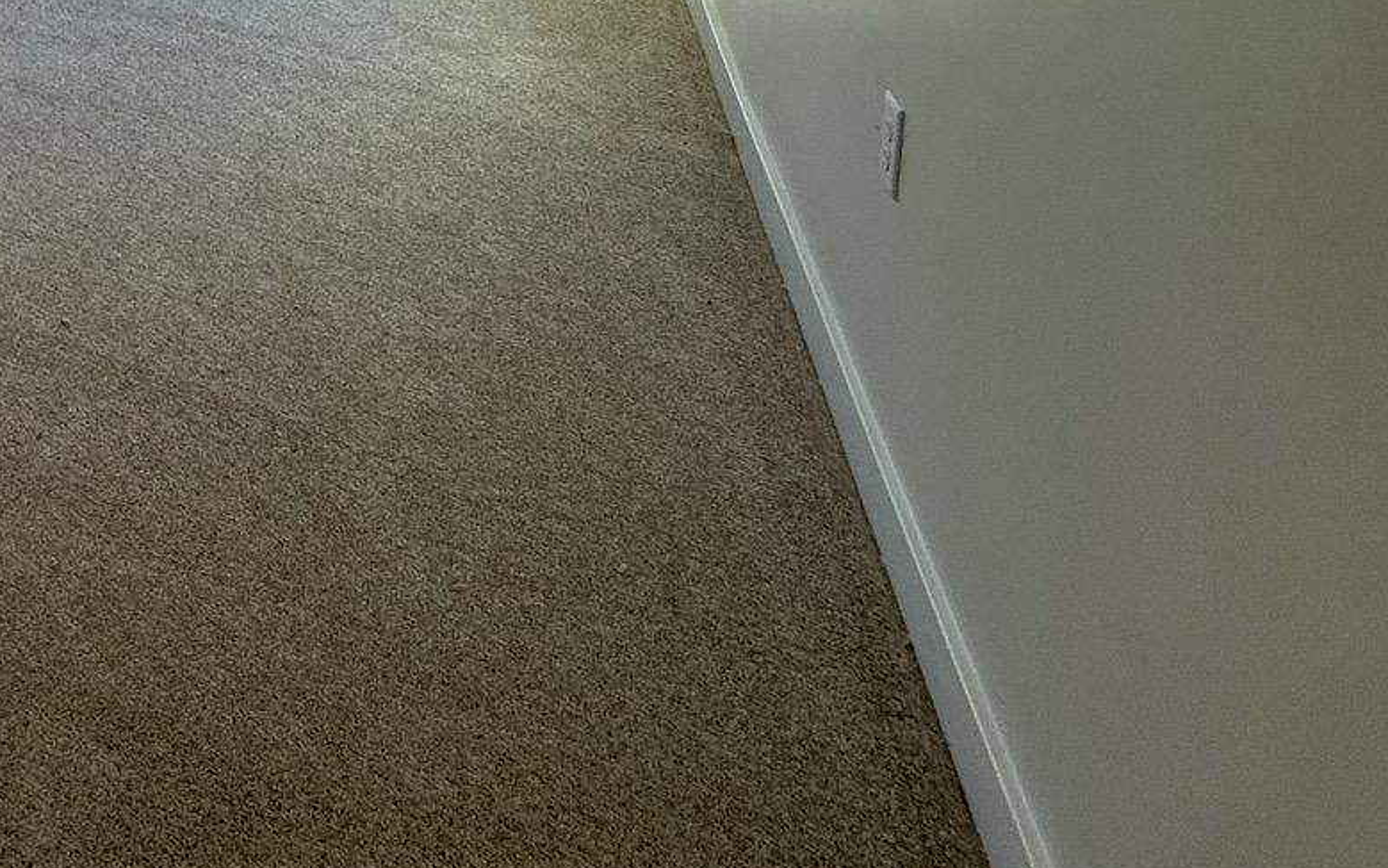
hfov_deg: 34.9
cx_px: -419
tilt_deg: -4.5
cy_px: -419
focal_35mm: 39
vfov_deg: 25.2
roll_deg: -1.0
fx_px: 1475
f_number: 2.2
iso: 50
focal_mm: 2.22
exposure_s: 1/143
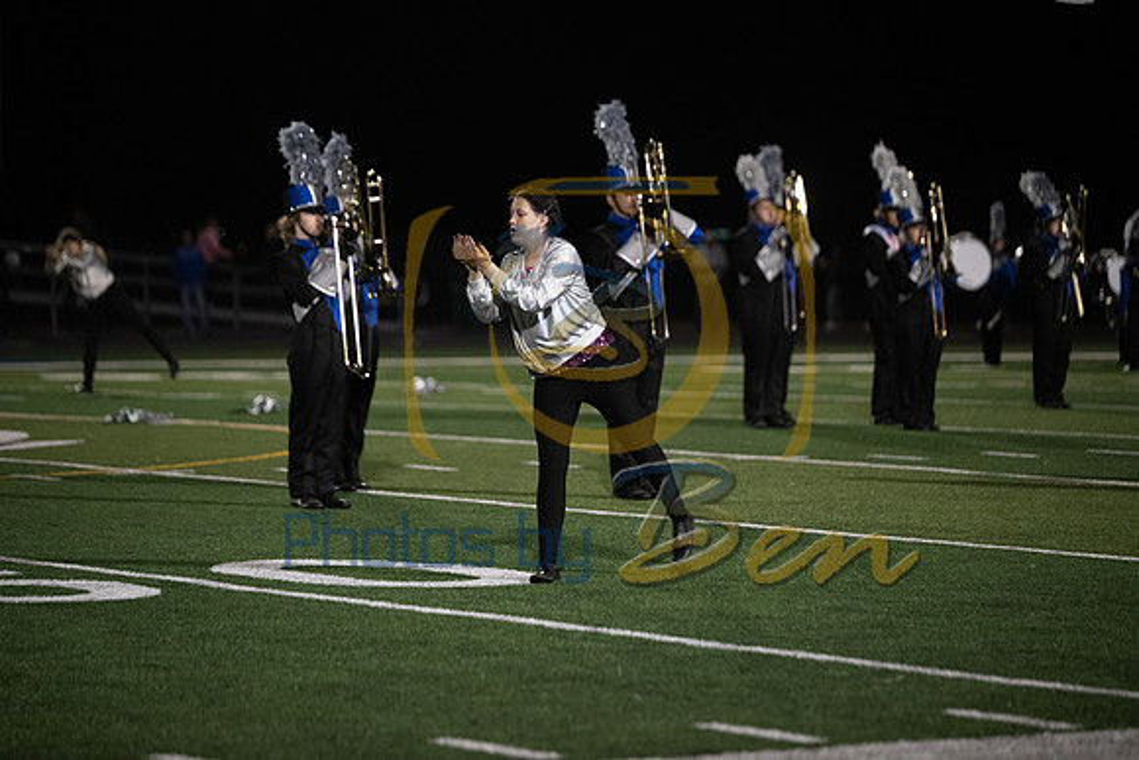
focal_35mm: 160
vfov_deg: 8.6
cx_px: 570
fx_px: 5063
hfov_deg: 12.8
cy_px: 380
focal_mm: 160
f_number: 2.8
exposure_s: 1/1250
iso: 5000
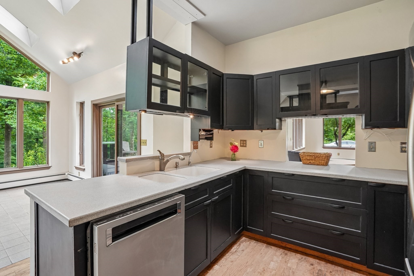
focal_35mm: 16
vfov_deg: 73.7
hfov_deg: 96.7
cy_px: 138
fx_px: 184
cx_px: 207
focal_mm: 16
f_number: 8
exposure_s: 1/30
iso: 1250
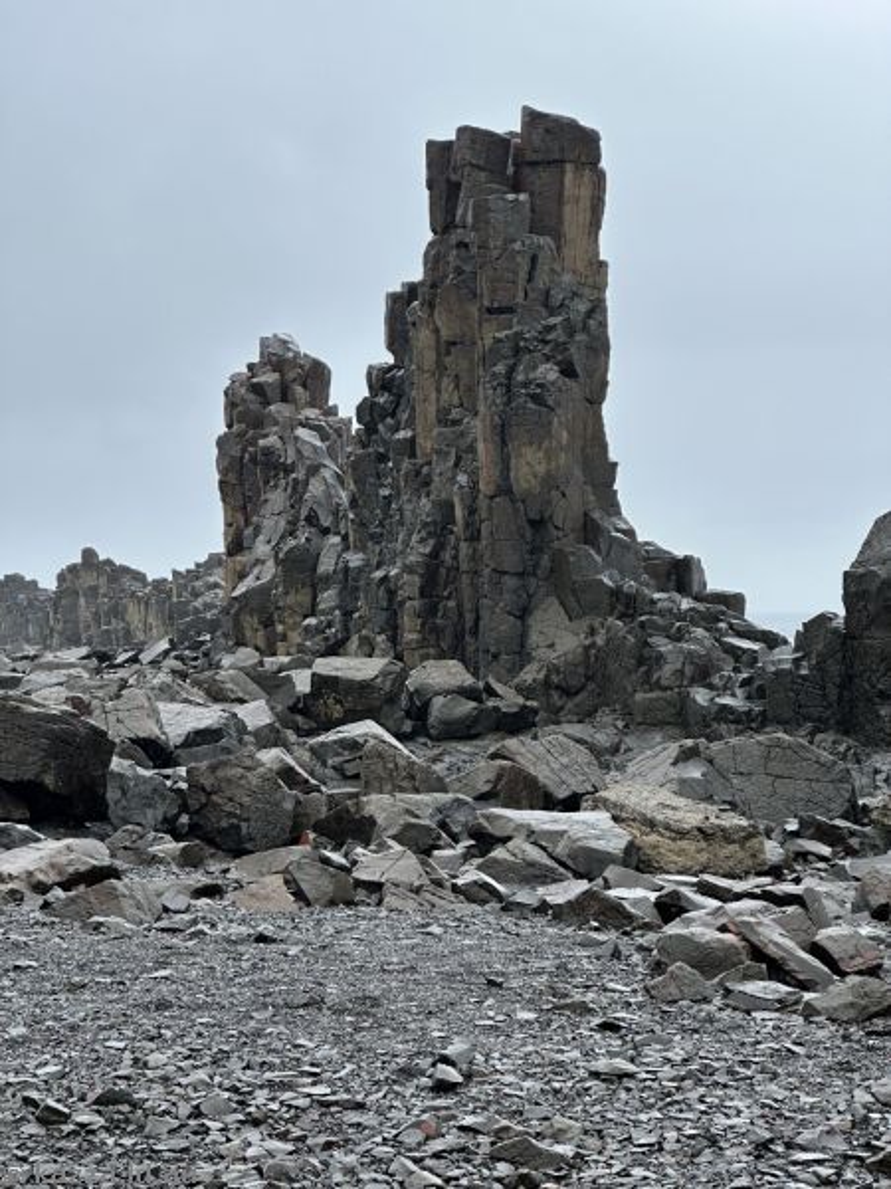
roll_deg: -0.3
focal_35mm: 77
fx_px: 2643
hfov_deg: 19.1
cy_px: 594
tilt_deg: +0.2
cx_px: 446
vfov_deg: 25.3
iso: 32
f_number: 2.8
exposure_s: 1/202
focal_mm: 9
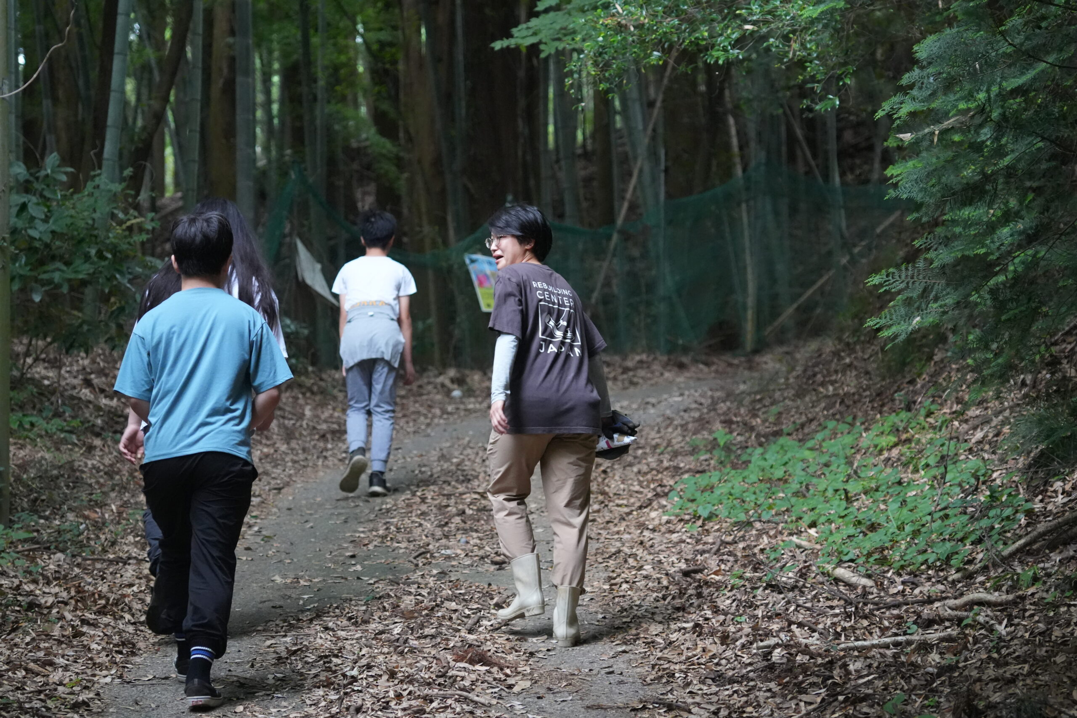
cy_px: 359
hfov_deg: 19.5
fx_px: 3141
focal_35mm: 105
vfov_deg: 13.0
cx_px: 538
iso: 3200
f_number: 2.8
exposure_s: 1/160
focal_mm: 70
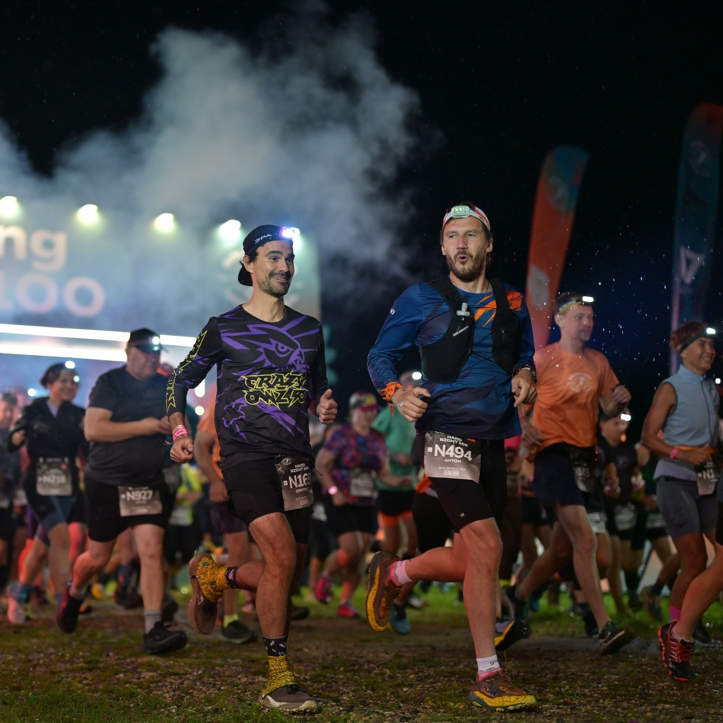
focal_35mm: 64
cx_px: 186
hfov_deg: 26.6
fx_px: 1512
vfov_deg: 26.9
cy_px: 360
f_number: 1.2
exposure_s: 1/800
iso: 800
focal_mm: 50
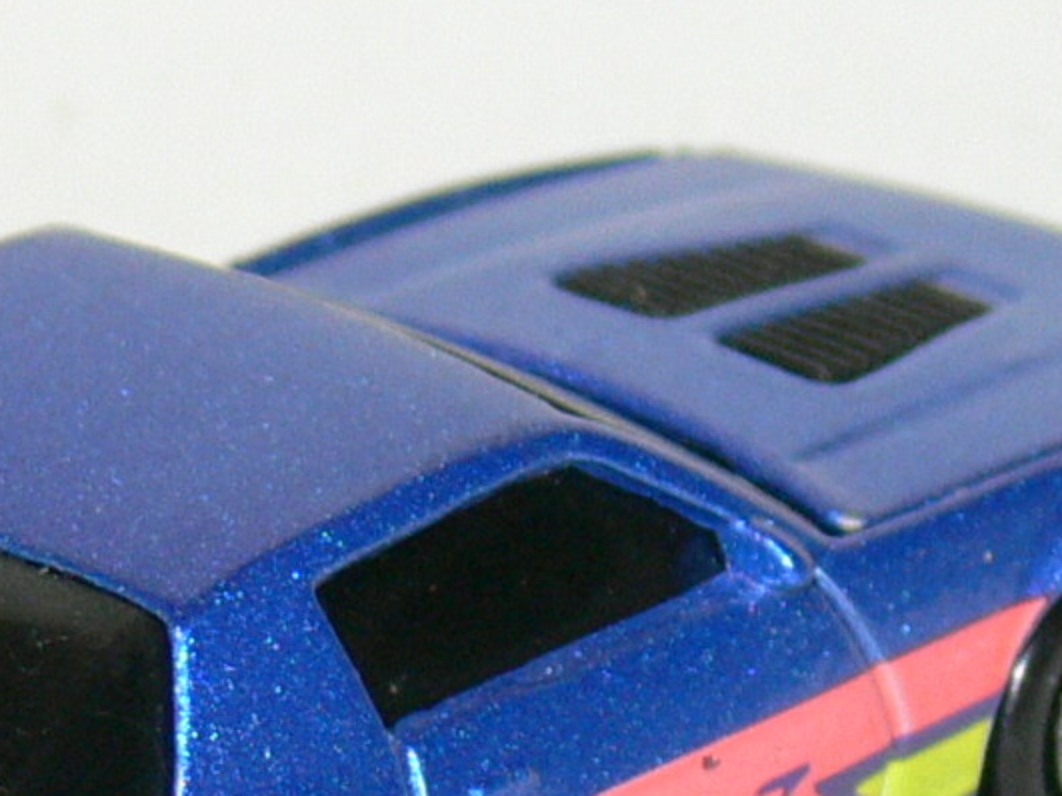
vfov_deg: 2.6
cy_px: 696
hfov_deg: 3.5
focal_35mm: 567
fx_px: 17391
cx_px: 246
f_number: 3.6
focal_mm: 25
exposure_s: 1/30
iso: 100
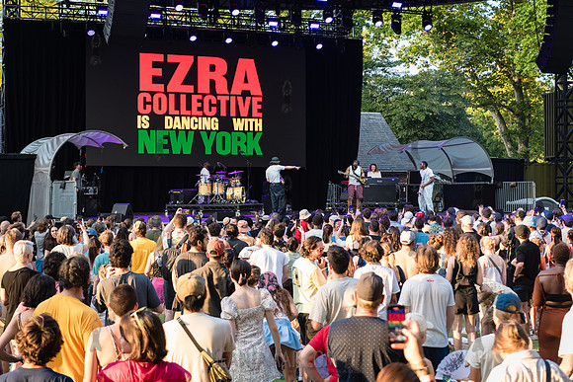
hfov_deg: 28.8
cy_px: 191
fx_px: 1117
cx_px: 286
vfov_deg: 19.4
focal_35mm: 70
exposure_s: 1/500
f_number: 4
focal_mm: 70
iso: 1000
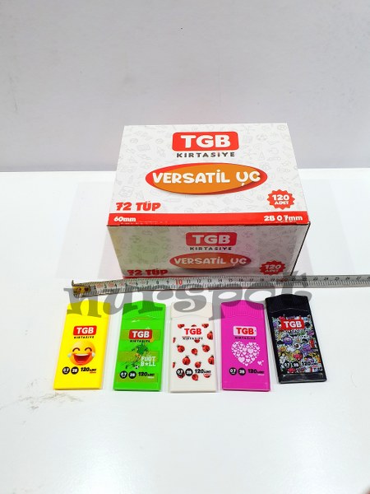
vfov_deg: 67.3
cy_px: 247
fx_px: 371
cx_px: 185
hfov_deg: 53.1
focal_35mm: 26
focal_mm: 4.32
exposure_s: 1/100
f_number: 2.4
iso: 250
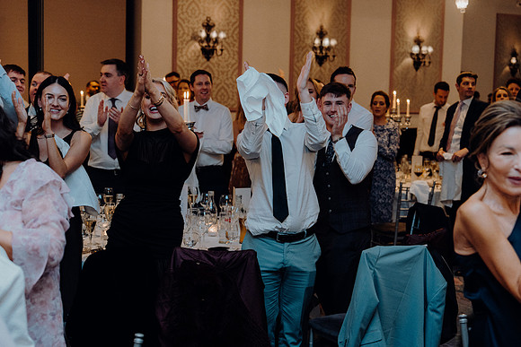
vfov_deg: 23.8
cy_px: 174
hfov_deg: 35.0
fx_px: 825
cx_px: 260
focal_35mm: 57
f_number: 3.5
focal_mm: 57
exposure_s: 1/160
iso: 2500
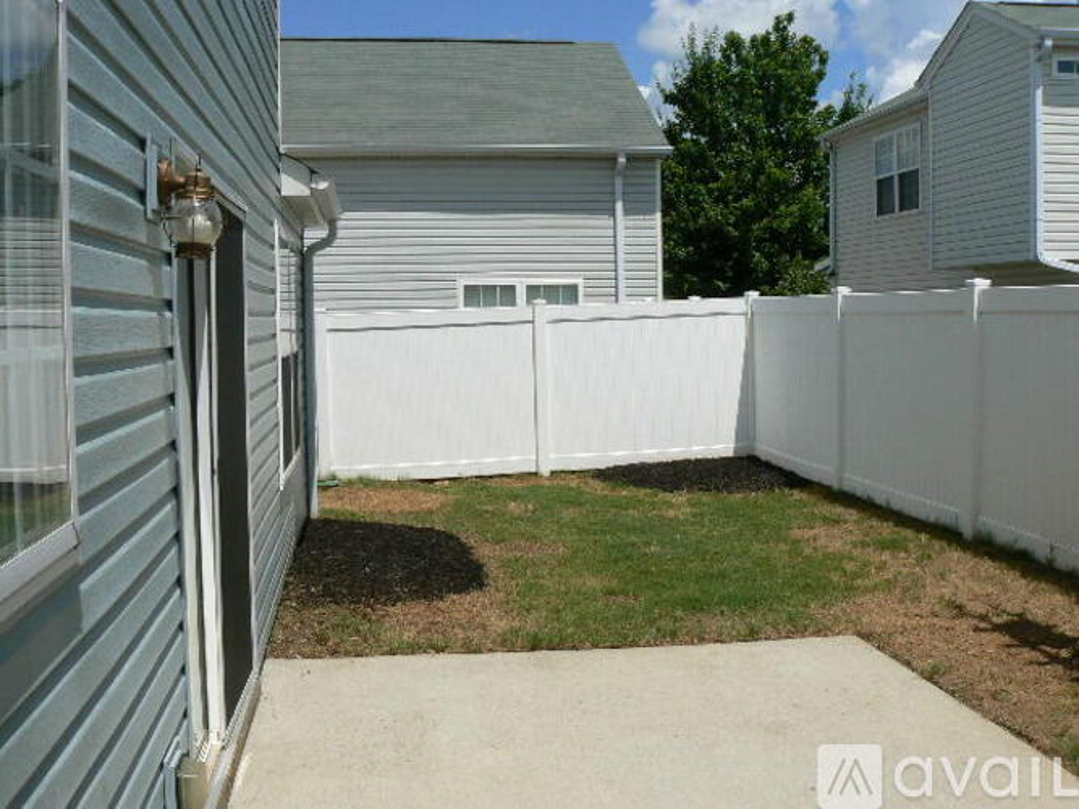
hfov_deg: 51.4
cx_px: 540
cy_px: 404
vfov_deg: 39.6
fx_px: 1122
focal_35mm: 36
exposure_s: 1/500
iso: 80
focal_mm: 6
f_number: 8
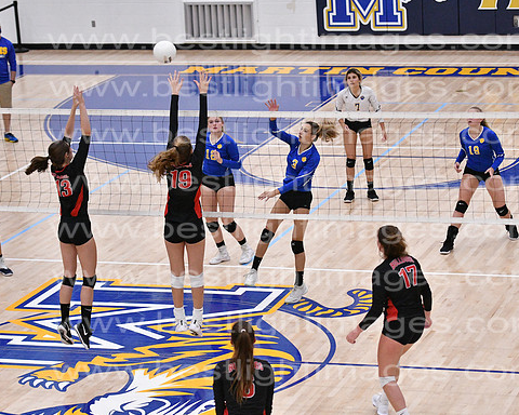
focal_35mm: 136
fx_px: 2089
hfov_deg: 14.2
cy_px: 207
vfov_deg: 11.4
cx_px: 297
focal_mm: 80
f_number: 3.2
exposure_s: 1/1250
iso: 6400
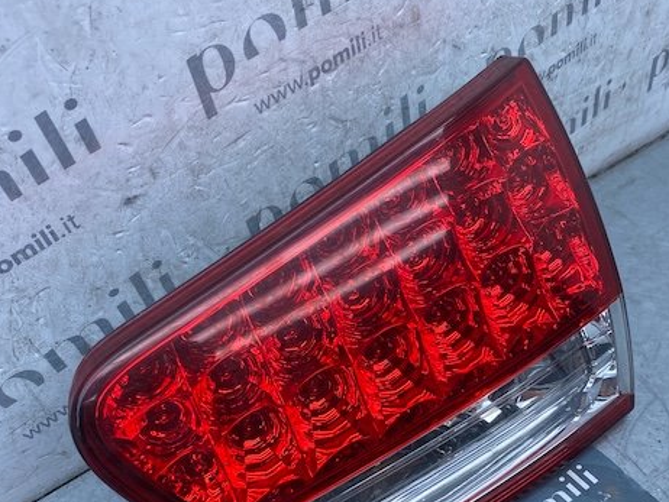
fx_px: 696
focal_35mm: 36
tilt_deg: -47.2
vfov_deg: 39.0
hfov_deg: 51.3
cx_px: 337
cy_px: 350
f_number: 1.8
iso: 32
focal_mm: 4.25
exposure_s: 1/557
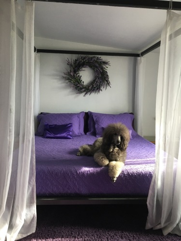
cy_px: 120
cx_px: 90
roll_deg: -1.5
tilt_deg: -7.6
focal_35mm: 29
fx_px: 202
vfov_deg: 61.7
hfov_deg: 48.2
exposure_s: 1/30
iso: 80
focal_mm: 4.15
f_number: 2.2
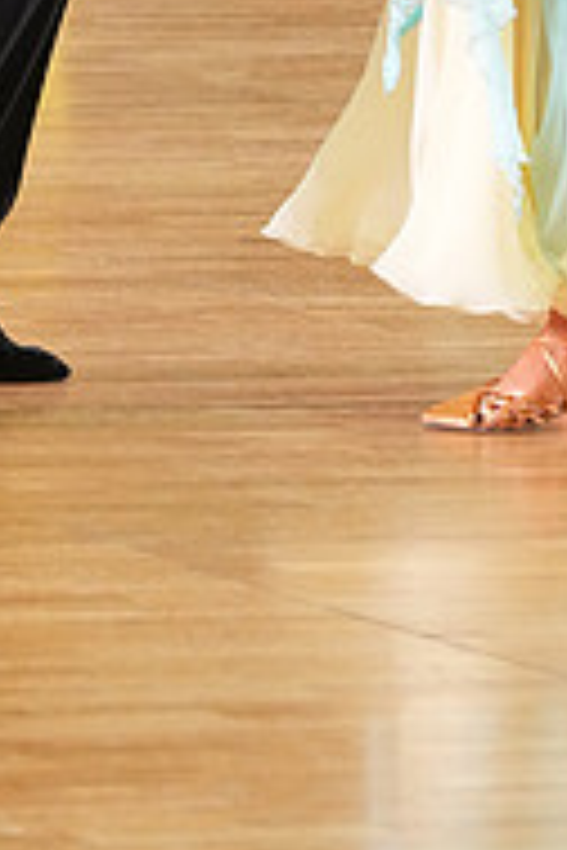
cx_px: 385
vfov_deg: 3.7
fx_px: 12969
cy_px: -423
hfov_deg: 2.5
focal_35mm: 549
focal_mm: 179
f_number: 5.6
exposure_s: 1/200
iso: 4000
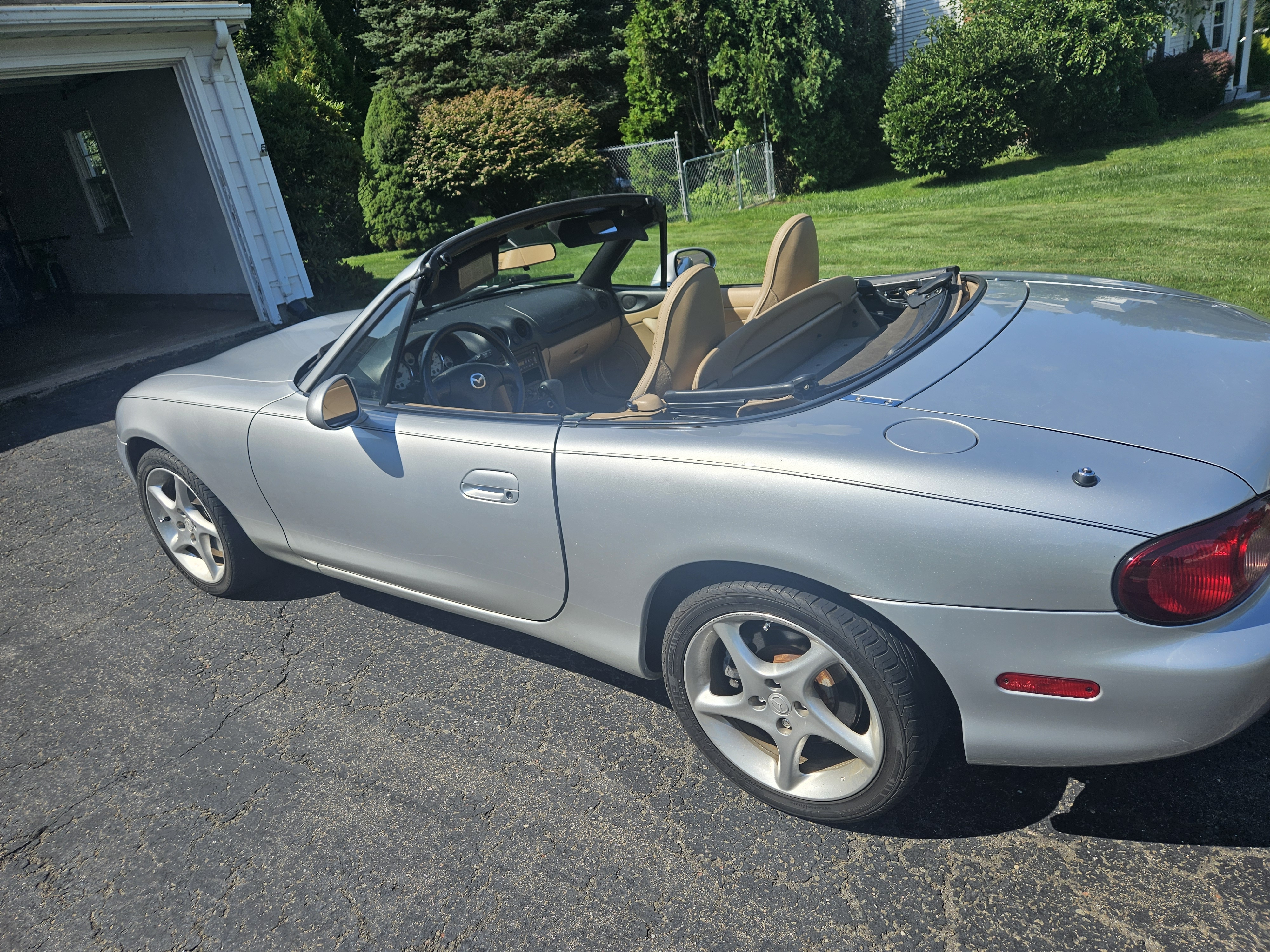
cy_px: 476
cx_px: 635
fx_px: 844
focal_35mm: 23
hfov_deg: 73.9
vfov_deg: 58.9
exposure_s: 1/1737
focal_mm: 5.4
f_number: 1.8
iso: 25
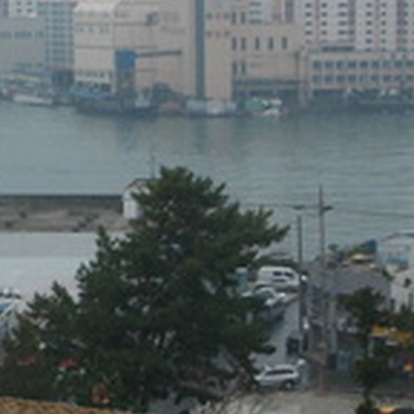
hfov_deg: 14.0
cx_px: 275
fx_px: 1678
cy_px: 405
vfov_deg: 13.9
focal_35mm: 124
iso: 800
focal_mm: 20
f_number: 9.5
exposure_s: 1/350
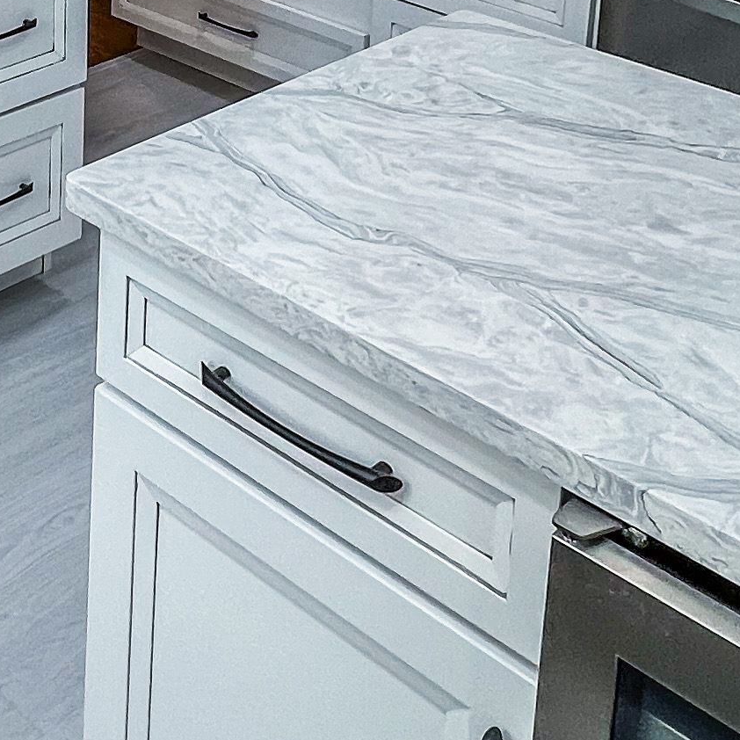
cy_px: -266
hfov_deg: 30.0
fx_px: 1330
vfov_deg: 25.8
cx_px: 96
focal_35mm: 55
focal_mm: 1.57
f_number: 1.8
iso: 64
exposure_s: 1/120
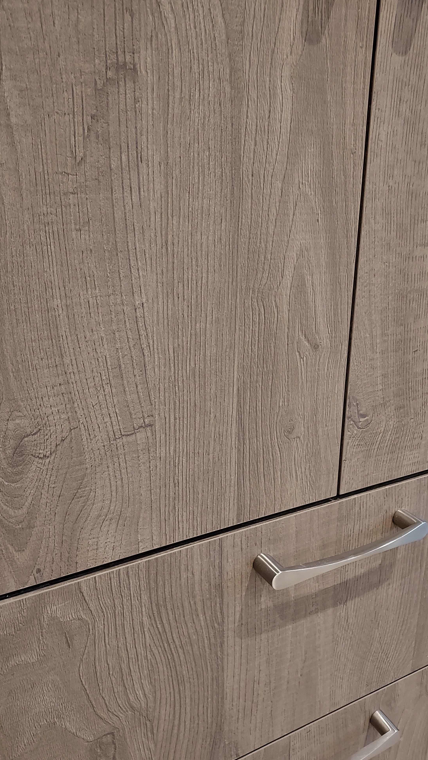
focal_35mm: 27
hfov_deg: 42.9
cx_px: 199
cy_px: 386
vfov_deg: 69.9
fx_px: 545
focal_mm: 4.6
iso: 320
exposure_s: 1/33
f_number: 1.8
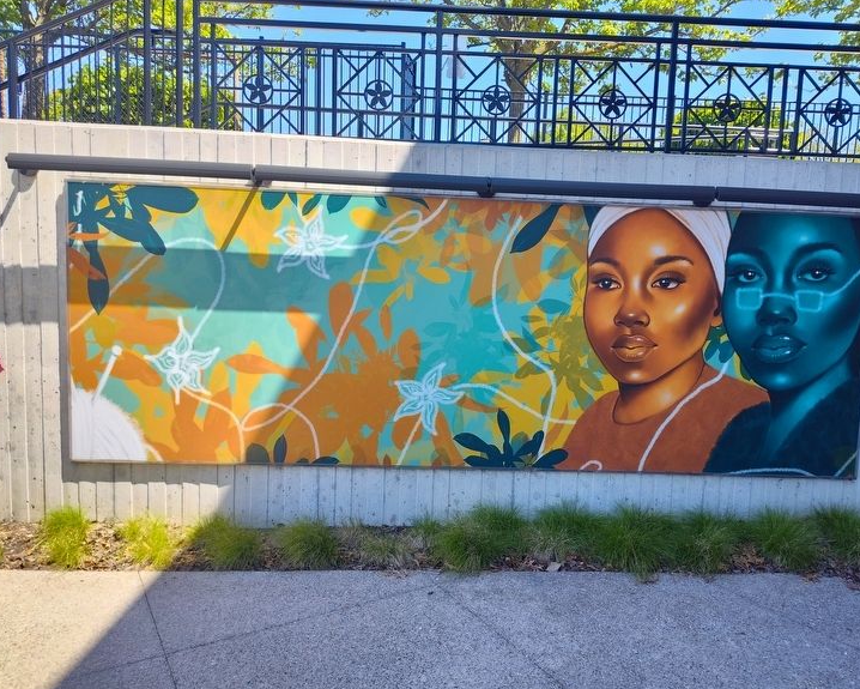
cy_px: 350
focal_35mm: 25
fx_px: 637
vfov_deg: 56.8
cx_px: 464
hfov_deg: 68.0
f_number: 1.8
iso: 100
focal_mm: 5.56
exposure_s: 1/301
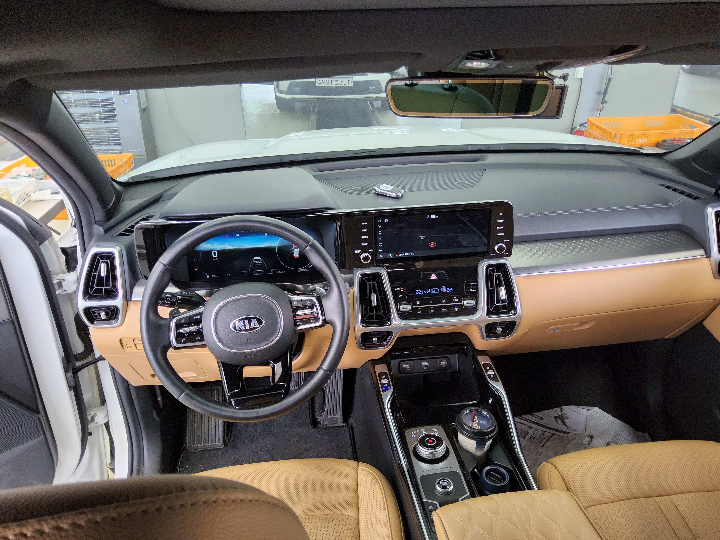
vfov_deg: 54.9
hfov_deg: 69.4
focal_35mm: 25
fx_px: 520
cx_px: 360
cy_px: 270
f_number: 2
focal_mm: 3.08
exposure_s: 1/120
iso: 400
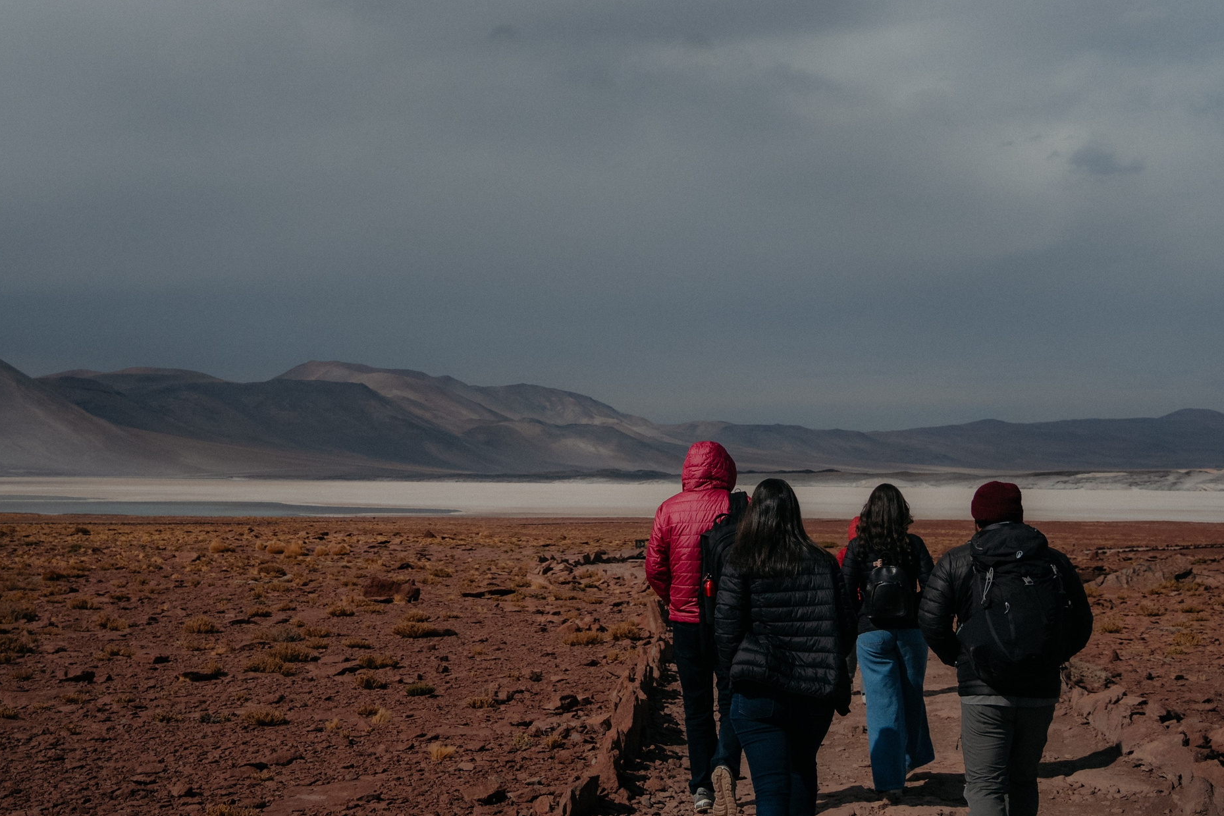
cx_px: 549
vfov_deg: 27.5
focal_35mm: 49
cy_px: 415
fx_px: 1666
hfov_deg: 40.3
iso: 320
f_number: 4.5
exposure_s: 1/8000
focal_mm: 35
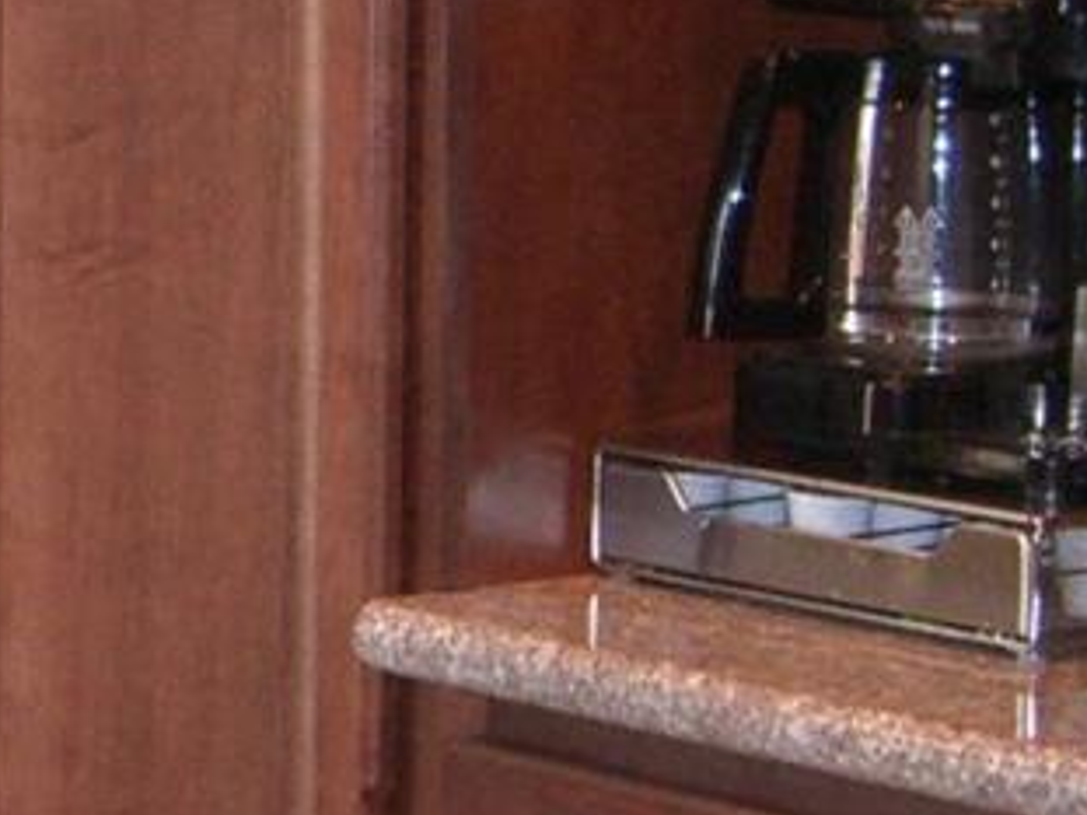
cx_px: -220
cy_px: 378
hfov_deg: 10.6
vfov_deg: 8.1
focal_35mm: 183
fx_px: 5744
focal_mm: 7.9
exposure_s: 1/60
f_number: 2.8
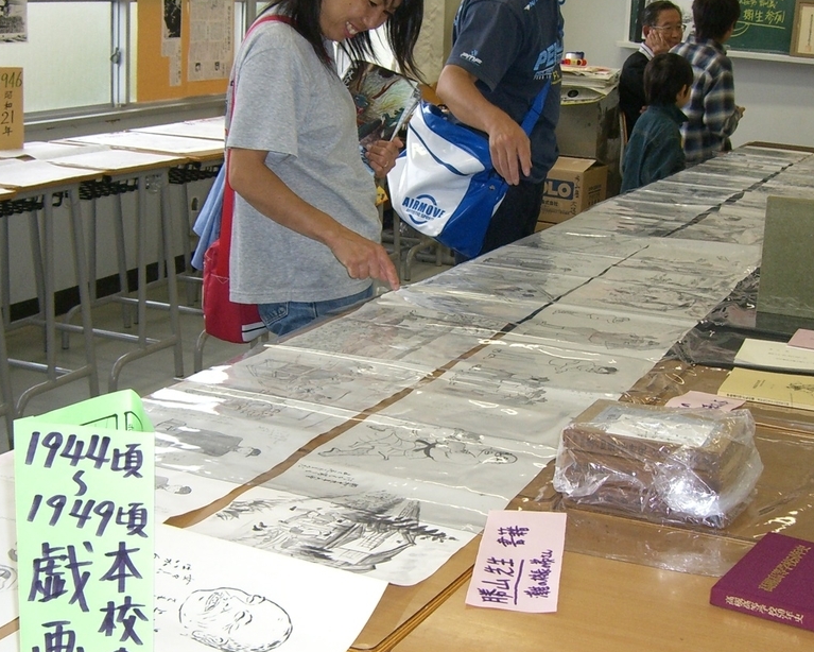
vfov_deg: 26.2
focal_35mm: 58
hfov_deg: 32.5
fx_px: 1398
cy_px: 305
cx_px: 417
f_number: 2.7
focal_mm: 6.2
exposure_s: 1/100
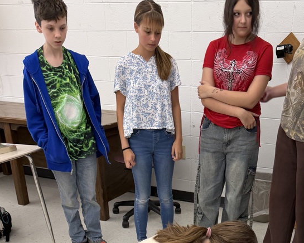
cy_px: 274
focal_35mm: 44
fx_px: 396
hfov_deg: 41.4
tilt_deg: -28.9
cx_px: 204
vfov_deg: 30.2
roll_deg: -2.3
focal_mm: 6.76
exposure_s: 1/60
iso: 160
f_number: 1.78
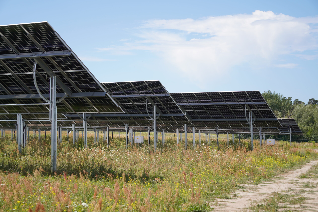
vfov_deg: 16.6
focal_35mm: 82
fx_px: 729
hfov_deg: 24.6
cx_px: 159
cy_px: 106
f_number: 4.5
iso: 125
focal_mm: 55
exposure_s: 1/800
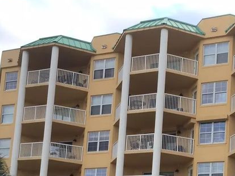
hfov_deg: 26.5
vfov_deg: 19.3
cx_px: 191
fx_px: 489
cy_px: 212
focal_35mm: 72
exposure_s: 1/223
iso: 32
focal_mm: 4.15
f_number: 2.2
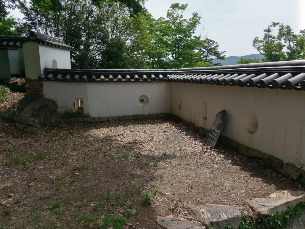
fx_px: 229
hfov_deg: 67.3
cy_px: 114
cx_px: 152
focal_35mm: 26
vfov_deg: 53.1
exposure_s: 1/2043
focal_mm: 4.58
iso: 100
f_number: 1.8
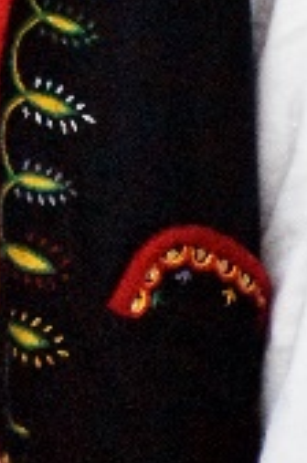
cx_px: -160
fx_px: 15995
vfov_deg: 1.7
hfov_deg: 1.1
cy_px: -512
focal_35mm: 1245
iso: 25600
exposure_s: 1/2000
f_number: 5.6
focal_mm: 175
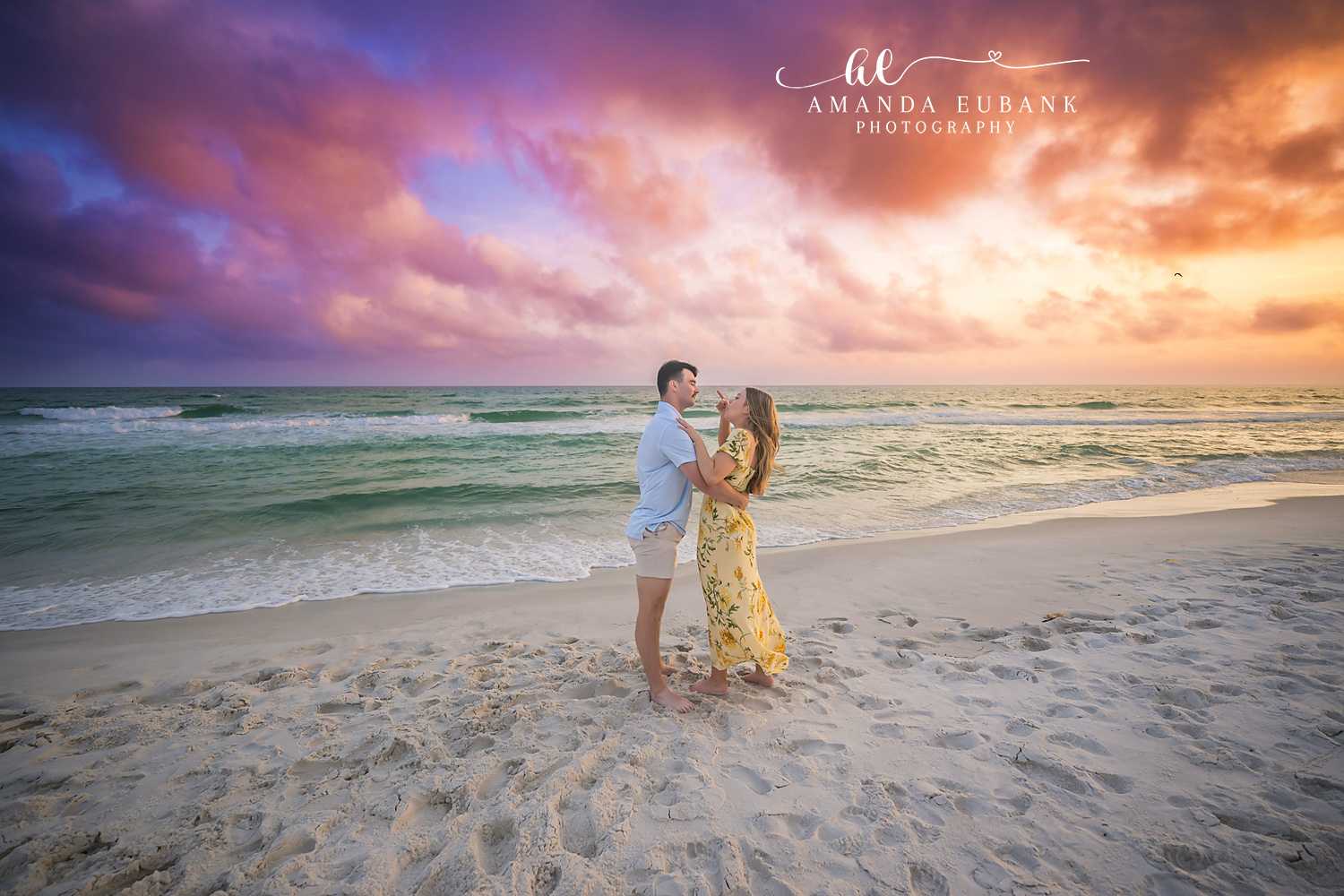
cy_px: 448
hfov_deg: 104.3
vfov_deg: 81.2
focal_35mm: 14
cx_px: 672
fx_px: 523
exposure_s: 1/2000
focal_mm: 14
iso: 400
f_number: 2.8
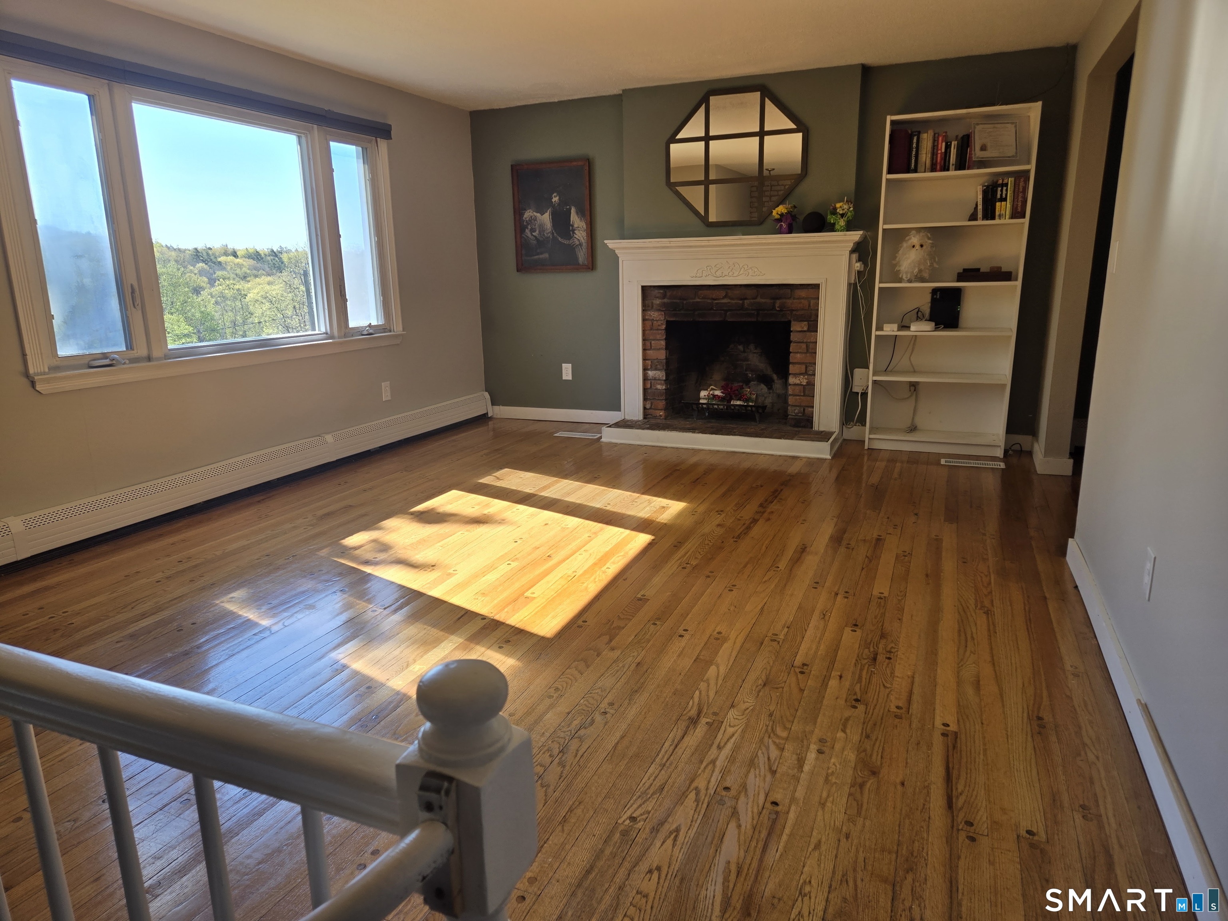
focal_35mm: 23
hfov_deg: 73.9
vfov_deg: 58.9
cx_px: 614
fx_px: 816
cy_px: 460
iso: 25
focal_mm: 5.4
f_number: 1.8
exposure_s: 1/243
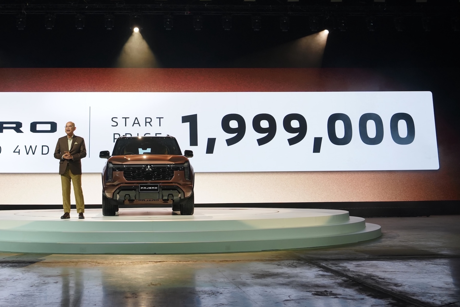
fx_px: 588
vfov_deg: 28.8
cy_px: 73
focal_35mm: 46
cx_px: 136
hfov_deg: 41.9
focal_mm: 25.5
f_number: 3.5
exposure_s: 1/16.8
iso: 800
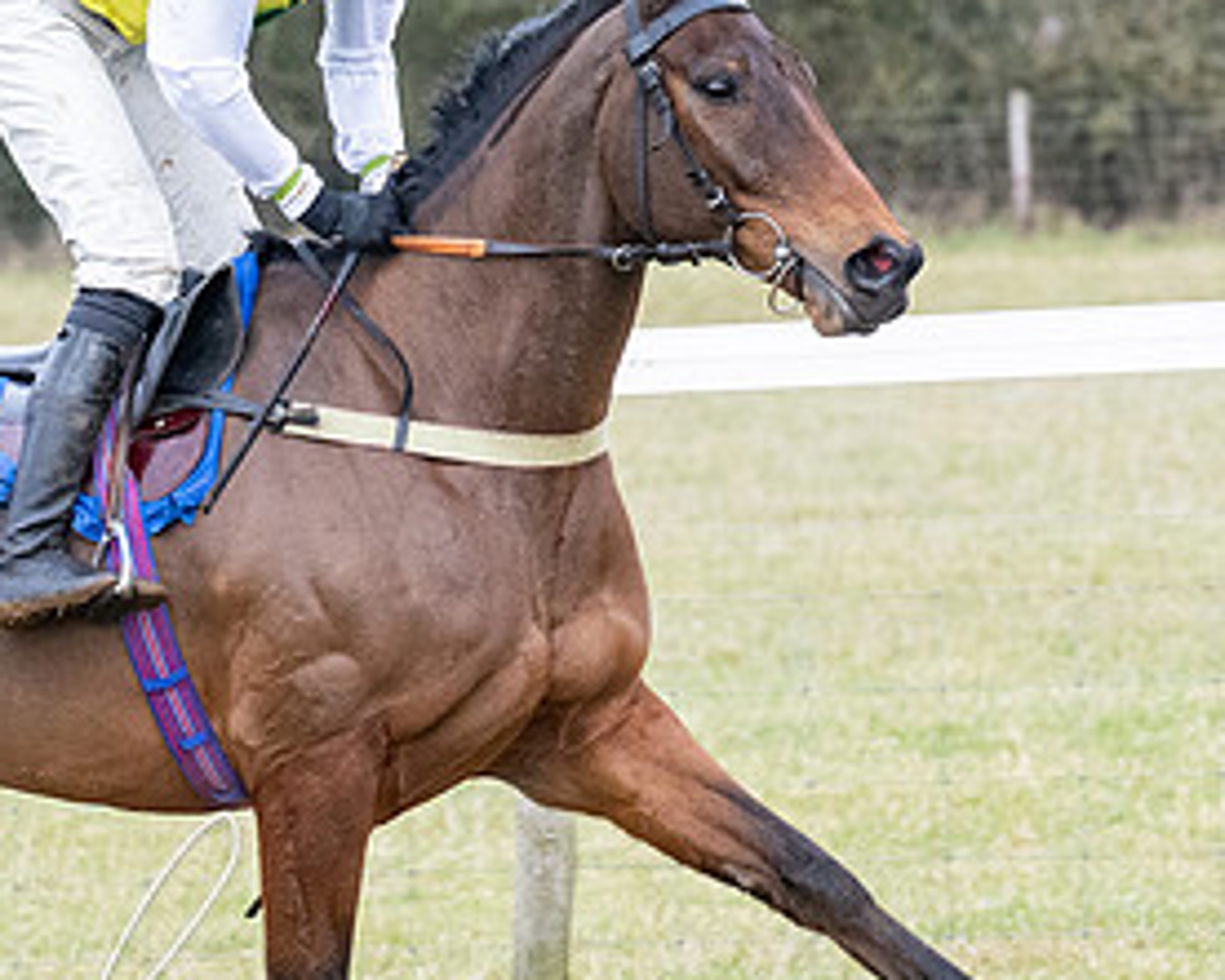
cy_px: 604
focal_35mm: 492
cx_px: 672
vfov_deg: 3.1
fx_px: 17844
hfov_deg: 3.9
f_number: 4
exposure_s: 1/800
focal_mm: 125
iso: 1600
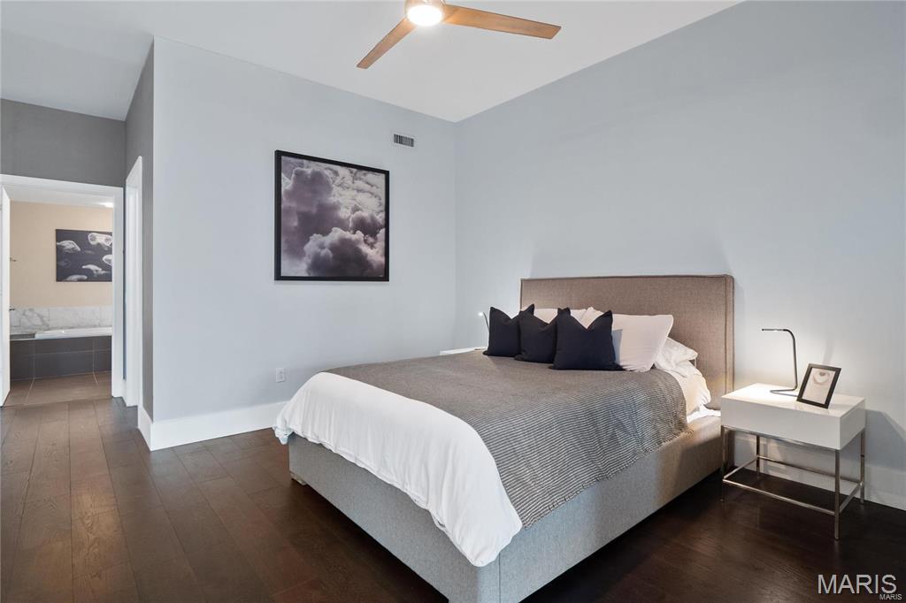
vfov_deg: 67.3
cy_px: 302
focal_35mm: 18
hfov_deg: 90.0
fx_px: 453
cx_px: 453
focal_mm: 9
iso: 400
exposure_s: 1/2
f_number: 7.1
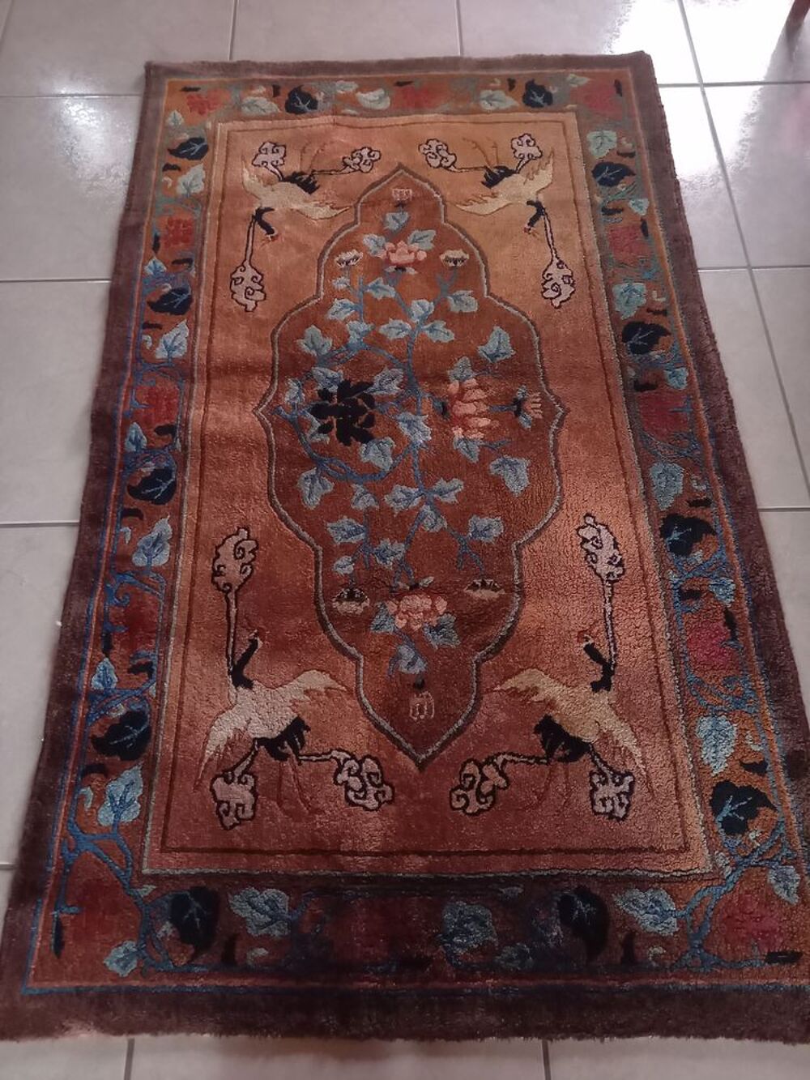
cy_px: 540
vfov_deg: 69.4
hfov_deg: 54.9
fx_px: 780
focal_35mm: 25
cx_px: 405
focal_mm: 4.65
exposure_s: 1/20
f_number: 1.8
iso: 1250
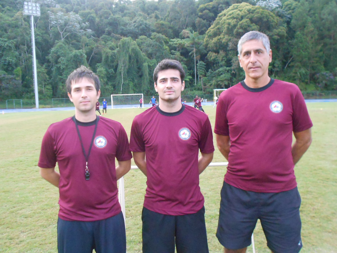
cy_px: 126
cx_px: 168
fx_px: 312
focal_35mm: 32
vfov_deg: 44.2
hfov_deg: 56.8
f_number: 3.6
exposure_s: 1/125
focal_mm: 6
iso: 800
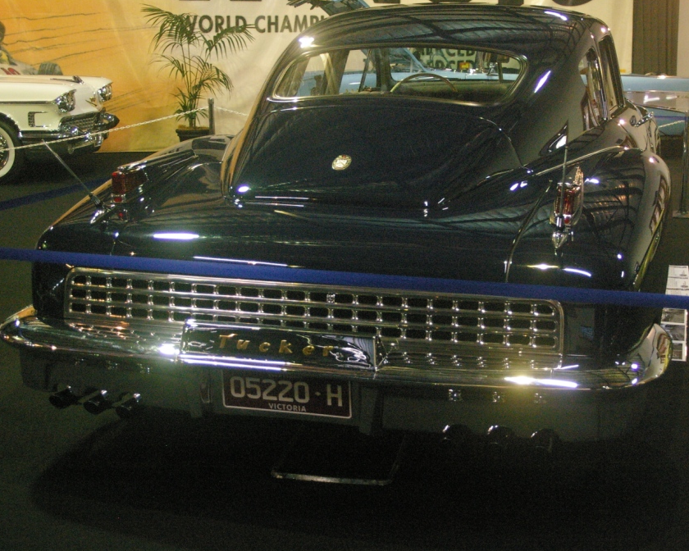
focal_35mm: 48
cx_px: 384
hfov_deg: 38.7
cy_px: 277
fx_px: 979
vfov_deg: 31.5
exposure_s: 1/60
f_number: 4
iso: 3200
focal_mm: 28
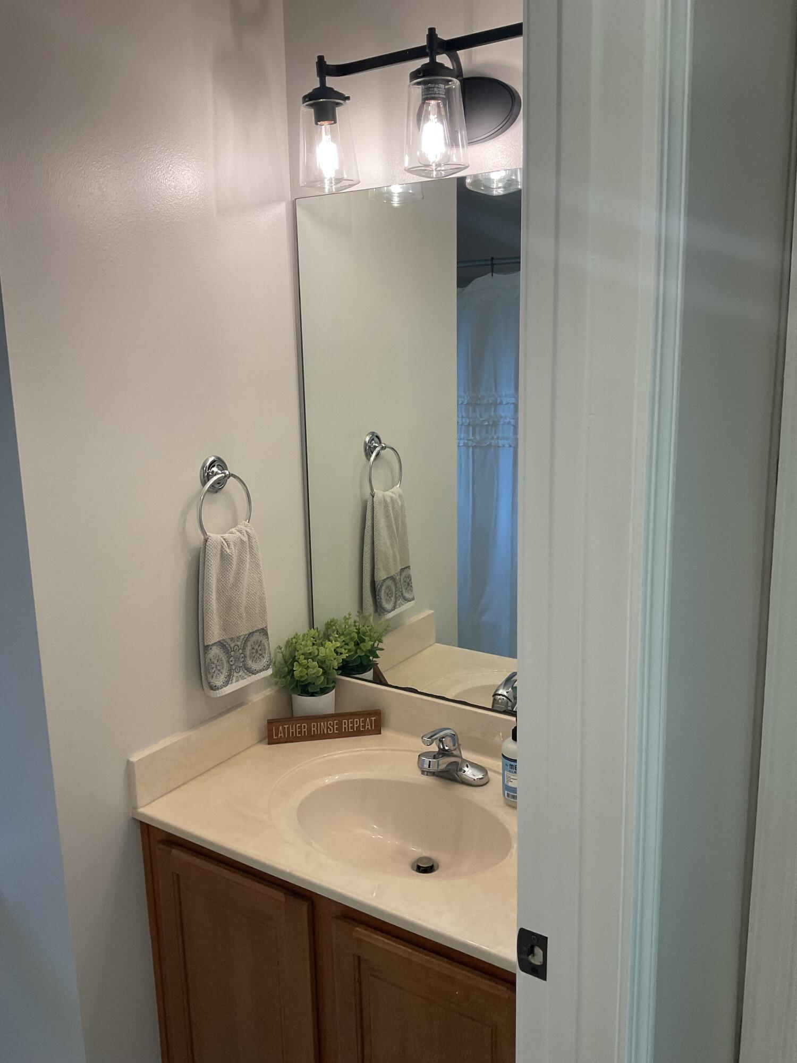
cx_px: 398
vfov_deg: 61.7
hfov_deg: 48.2
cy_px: 532
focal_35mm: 29
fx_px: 890
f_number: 1.8
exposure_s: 1/120
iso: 64
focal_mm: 3
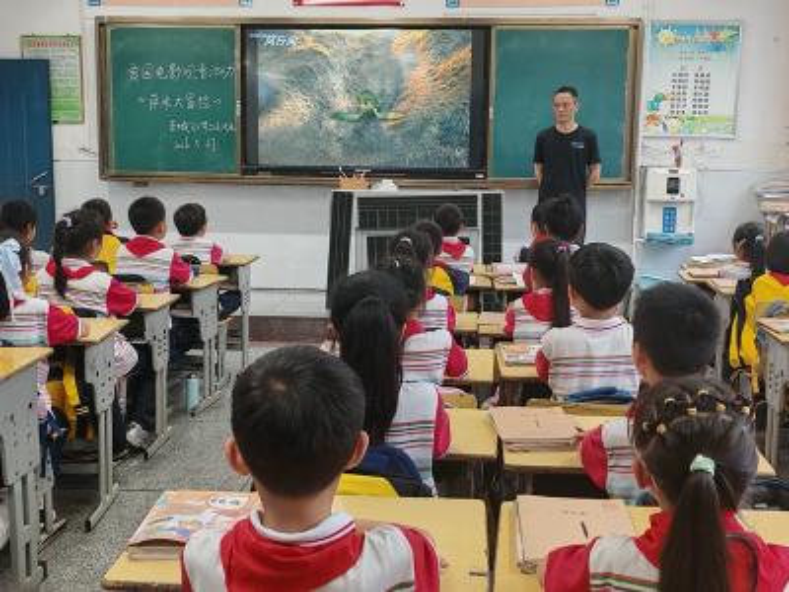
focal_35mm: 43
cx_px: 394
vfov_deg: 33.6
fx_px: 980
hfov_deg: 43.9
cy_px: 296
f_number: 1.95
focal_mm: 5.52
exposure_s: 1/100
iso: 250
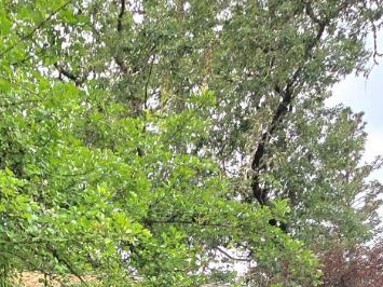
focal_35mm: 55
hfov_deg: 32.6
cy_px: 481
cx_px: 15
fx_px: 608
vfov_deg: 20.6
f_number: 2.2
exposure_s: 1/1111
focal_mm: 2.2
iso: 50
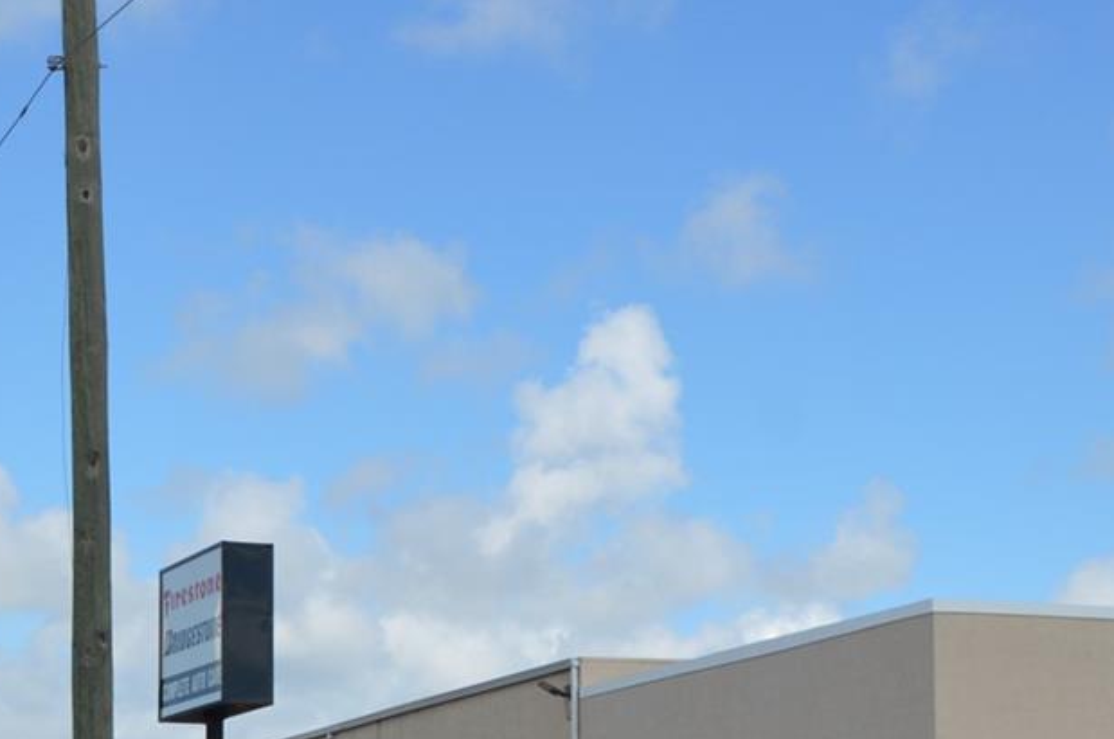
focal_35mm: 93
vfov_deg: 14.4
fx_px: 2874
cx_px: 750
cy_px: 751
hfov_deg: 21.8
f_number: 8
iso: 100
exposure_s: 1/250
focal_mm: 24
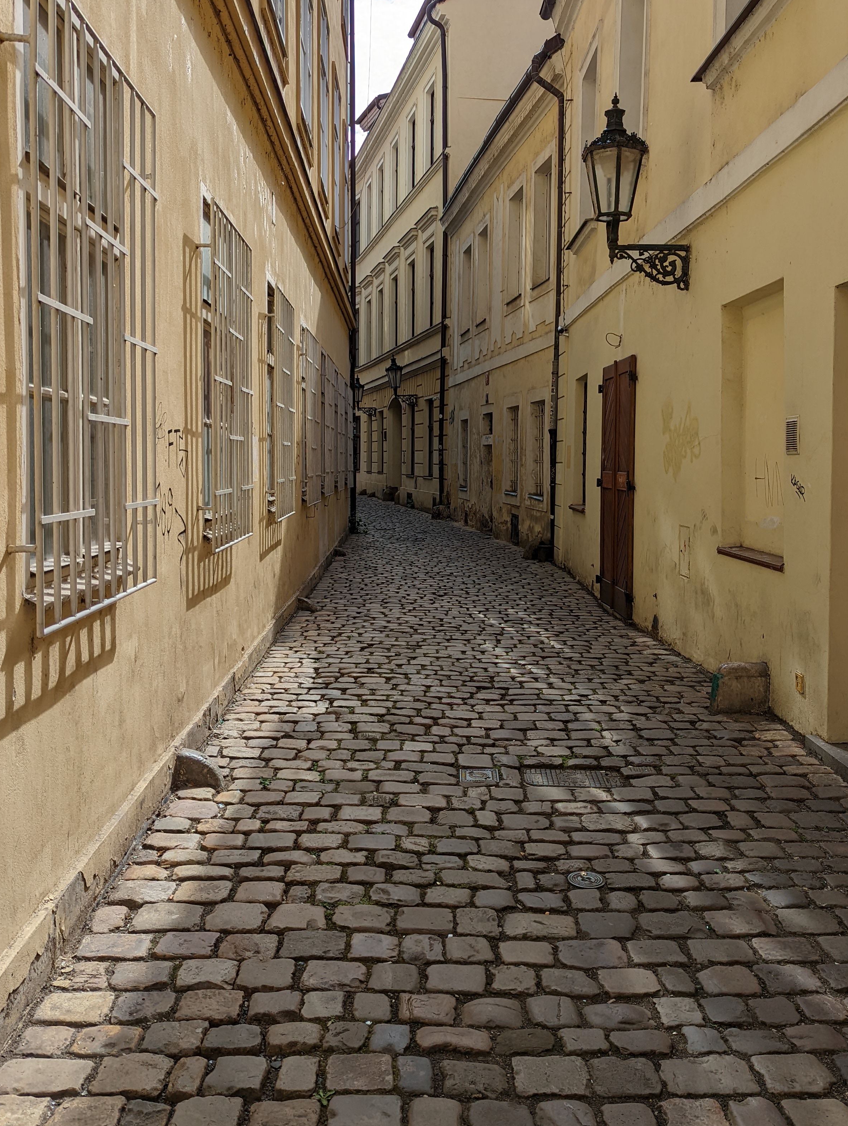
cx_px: 441
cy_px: 491
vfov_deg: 58.1
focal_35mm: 31
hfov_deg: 45.5
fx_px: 1010
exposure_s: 1/1618
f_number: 1.85
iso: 27
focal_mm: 6.81
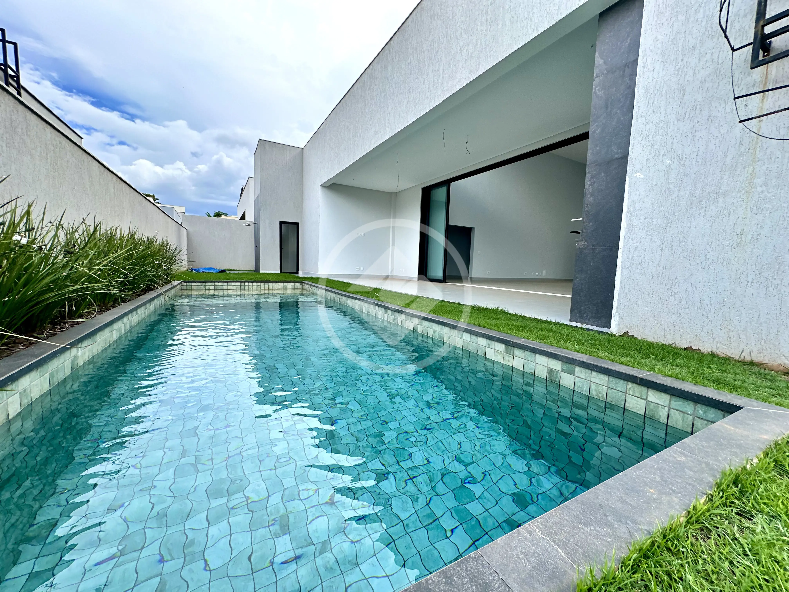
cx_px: 394
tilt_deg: -6.7
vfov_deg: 85.7
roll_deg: -1.0
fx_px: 319
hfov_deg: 102.1
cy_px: 296
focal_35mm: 14
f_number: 2.2
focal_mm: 2.22
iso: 40
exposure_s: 1/489
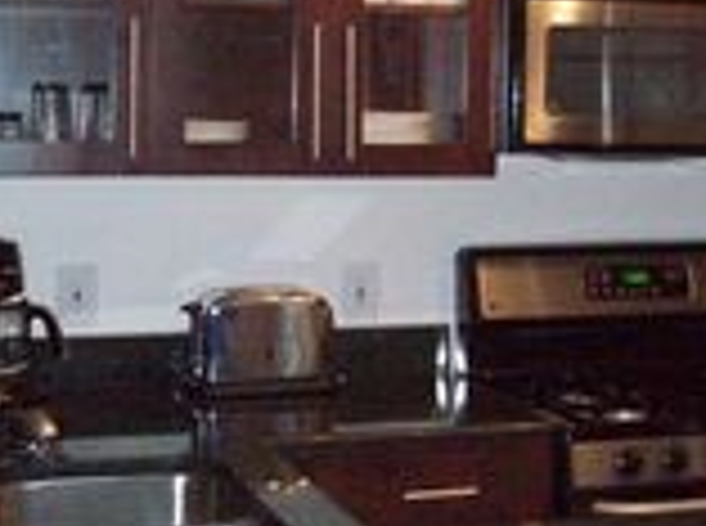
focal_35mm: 87
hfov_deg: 22.3
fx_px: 1770
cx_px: 531
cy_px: 261
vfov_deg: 16.9
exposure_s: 1/128
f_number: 2.8
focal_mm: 6.2
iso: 800
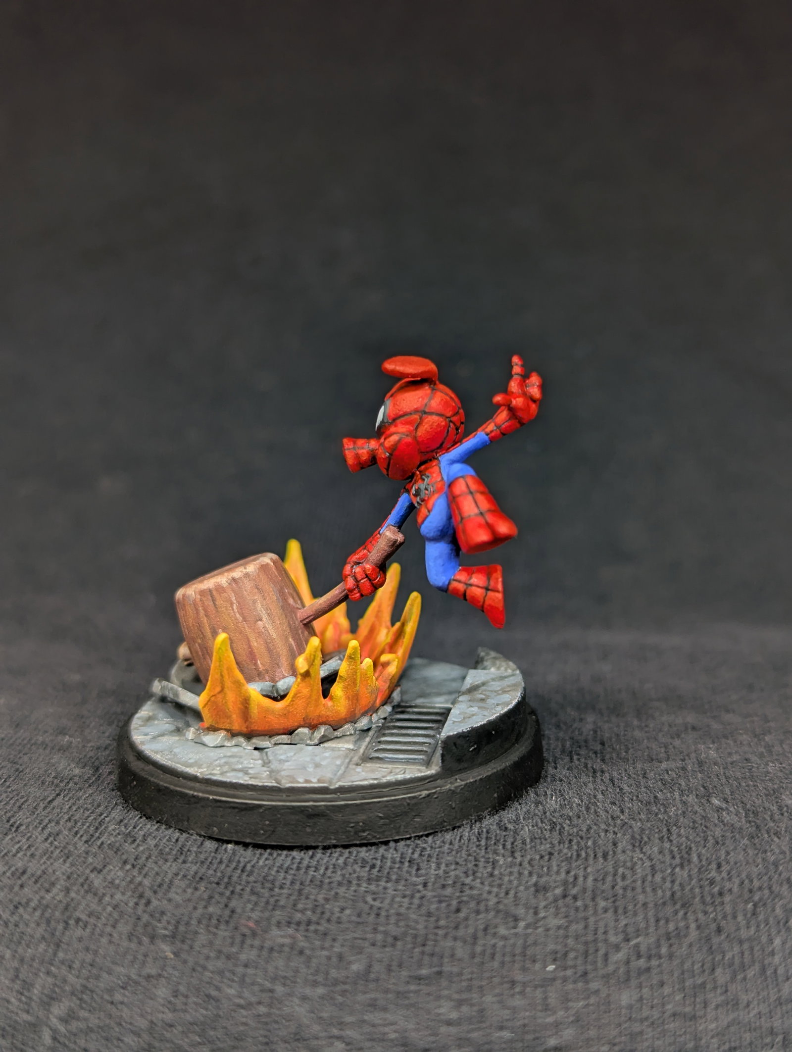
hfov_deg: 30.3
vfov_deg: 39.6
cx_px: 396
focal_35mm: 48
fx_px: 1461
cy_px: 526
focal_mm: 6.81
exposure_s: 1/87.2
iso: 38
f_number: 1.85
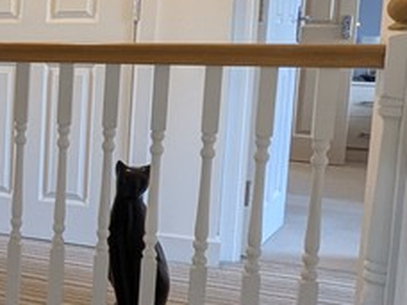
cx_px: -293
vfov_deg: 23.2
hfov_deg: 21.8
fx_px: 741
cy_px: 103
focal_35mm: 63
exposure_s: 1/25
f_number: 2.2
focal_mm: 1.83
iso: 128
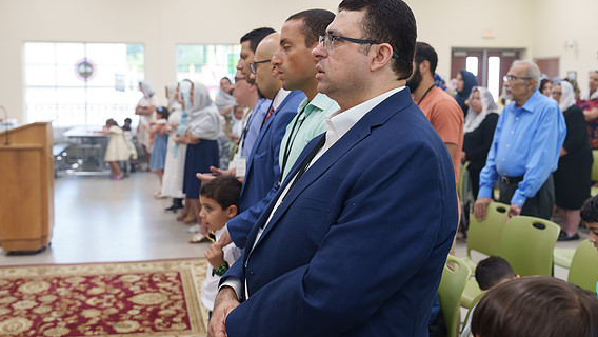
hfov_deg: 45.4
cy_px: 156
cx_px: 284
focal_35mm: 45
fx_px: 714
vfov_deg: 26.5
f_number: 4
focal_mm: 39
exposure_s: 1/80
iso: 1000
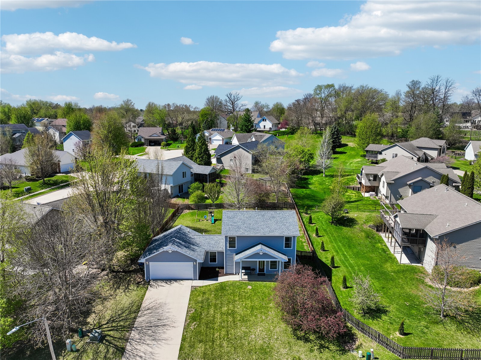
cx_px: 240
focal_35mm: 24
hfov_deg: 71.6
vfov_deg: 56.8
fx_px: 333
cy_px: 180
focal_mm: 12.3
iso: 110
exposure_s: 1/1600
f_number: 2.8
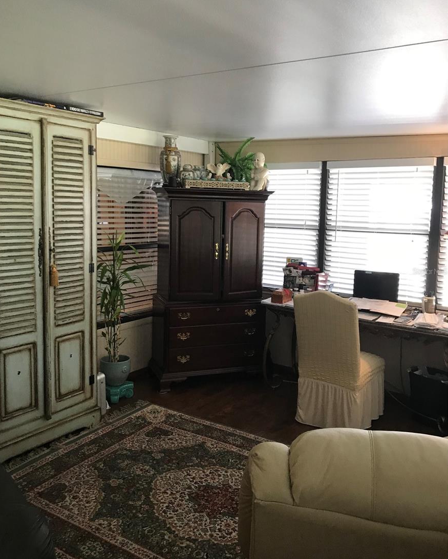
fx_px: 497
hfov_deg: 48.5
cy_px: 271
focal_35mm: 30
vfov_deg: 58.7
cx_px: 219
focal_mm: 3.99
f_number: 1.8
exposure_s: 1/30
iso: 40
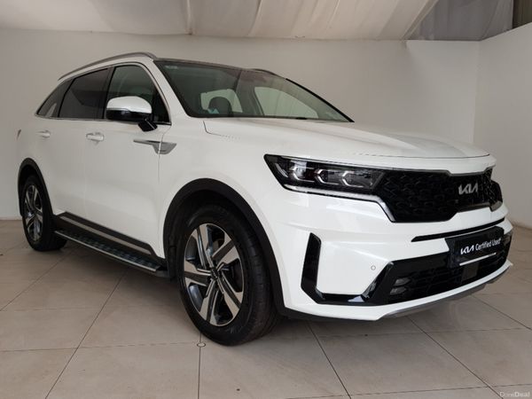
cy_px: 200
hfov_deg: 67.3
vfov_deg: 53.1
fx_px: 400
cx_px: 266
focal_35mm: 26
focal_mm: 4.2
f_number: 1.7
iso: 40
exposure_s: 1/227
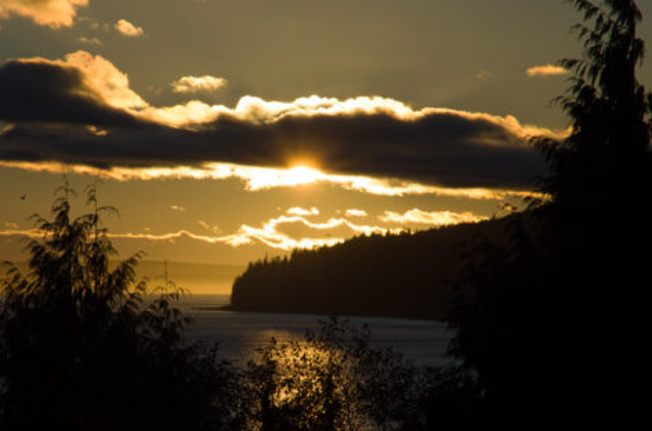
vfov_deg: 7.1
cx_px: 293
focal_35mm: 192
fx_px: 3468
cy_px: 227
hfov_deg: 10.7
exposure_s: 1/500
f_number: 16
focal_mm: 100
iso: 200
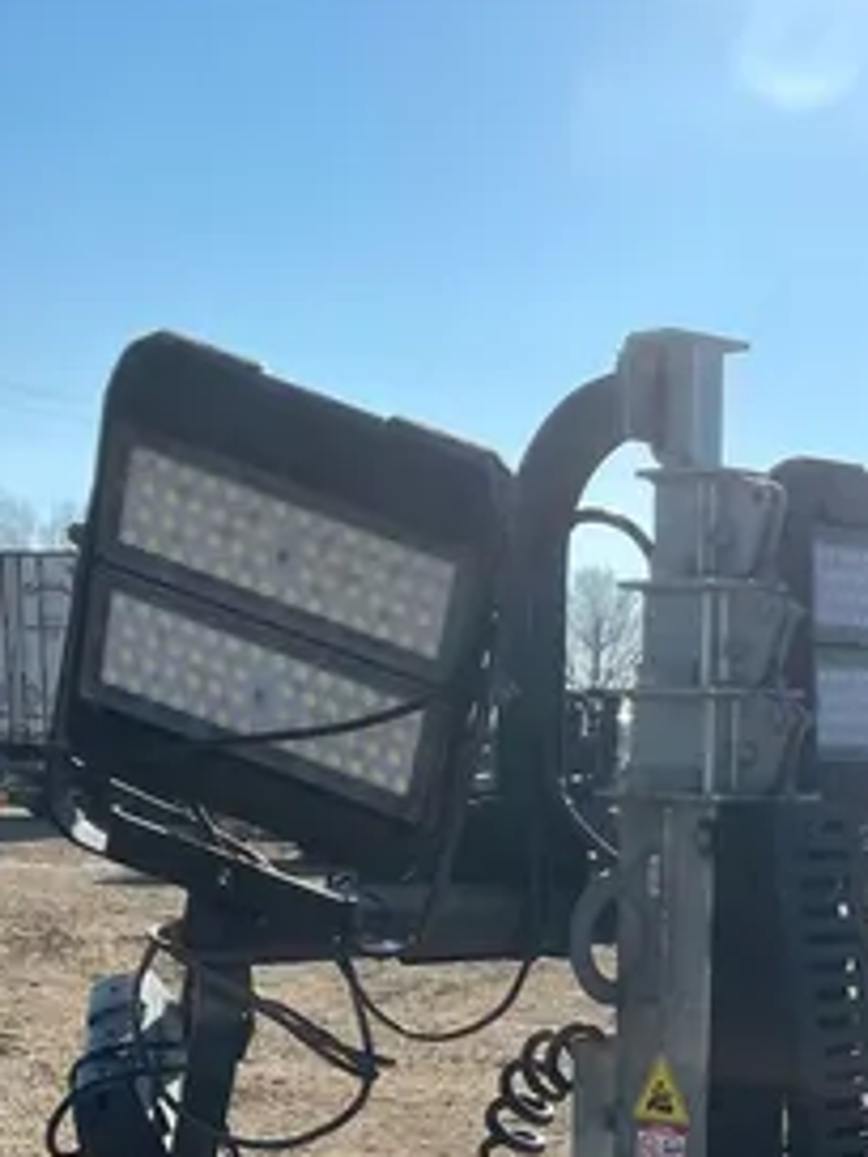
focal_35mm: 70
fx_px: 2340
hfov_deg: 20.9
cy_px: 1495
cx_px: 600
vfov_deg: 24.4
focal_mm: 4.2
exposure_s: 1/2398
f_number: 1.6
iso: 32
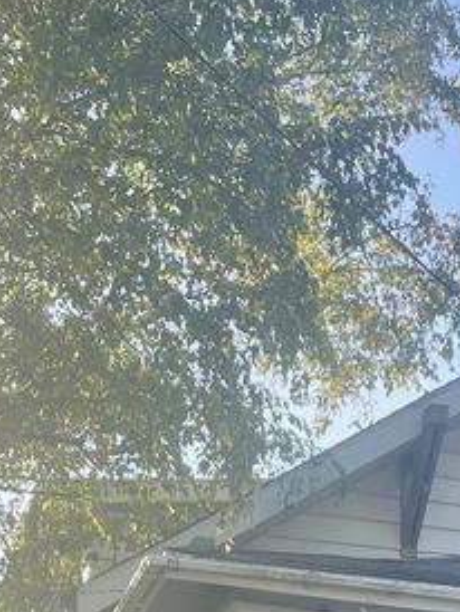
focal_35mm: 97
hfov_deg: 15.1
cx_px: 413
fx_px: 1716
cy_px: 954
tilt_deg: +5.9
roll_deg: -0.6
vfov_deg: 17.8
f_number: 1.6
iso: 32
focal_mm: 4.2
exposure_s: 1/629
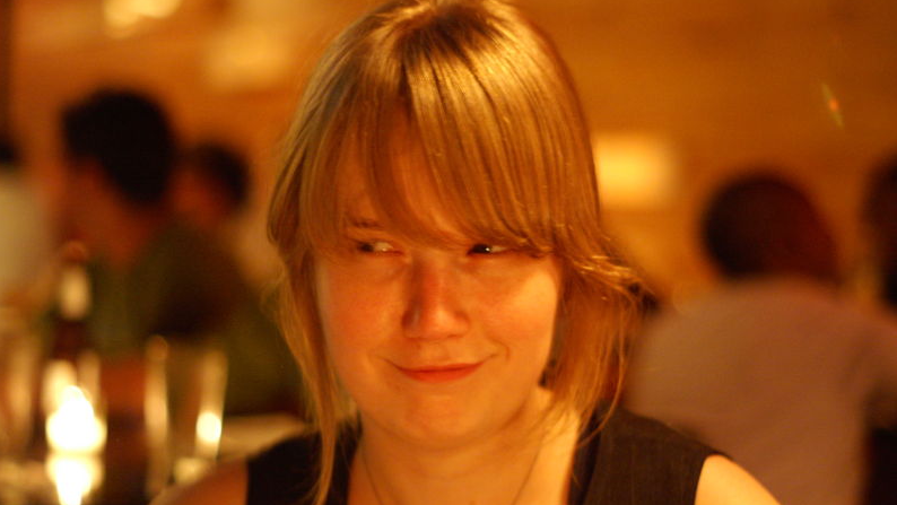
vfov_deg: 15.3
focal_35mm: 79
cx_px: 447
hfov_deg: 26.8
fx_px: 1879
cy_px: 267
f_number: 2
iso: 1600
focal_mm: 50
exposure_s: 1/4
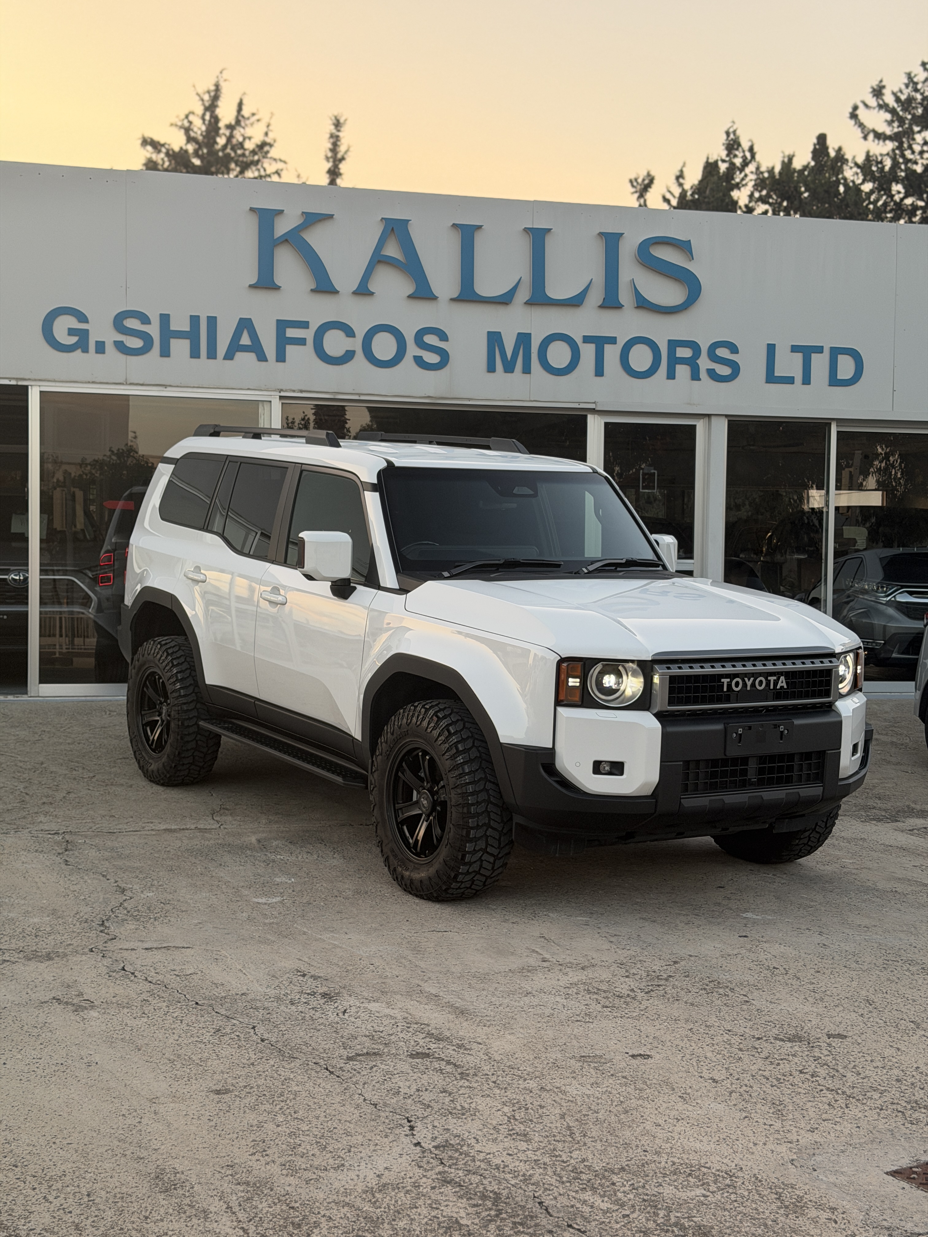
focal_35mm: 48
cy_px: 618
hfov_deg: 30.3
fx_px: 1716
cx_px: 464
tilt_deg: -1.4
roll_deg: -1.7
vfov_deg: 39.7
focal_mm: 6.76
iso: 64
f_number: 1.78
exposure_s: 1/211
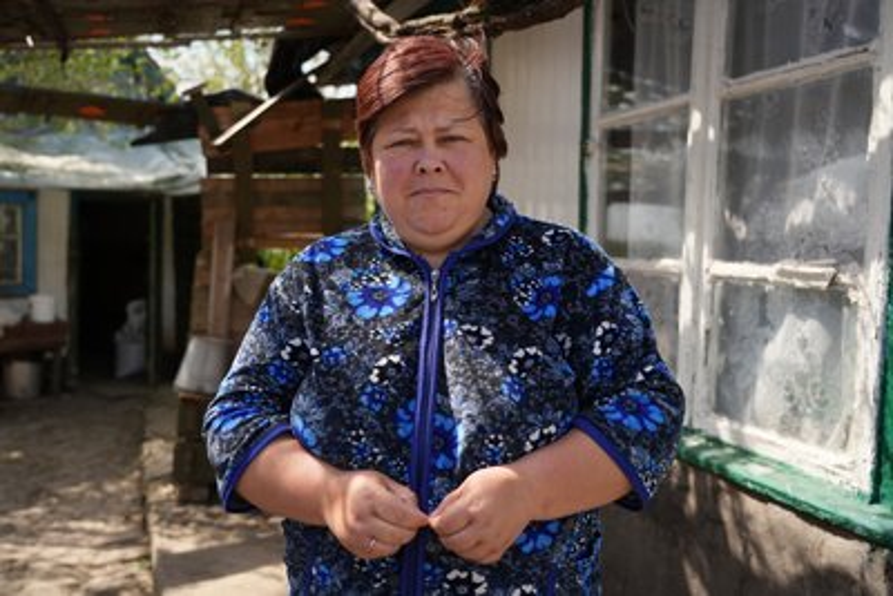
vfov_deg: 36.9
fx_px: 893
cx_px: 446
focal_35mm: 36
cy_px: 298
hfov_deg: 53.1
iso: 100
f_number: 4
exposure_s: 1/500
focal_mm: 36
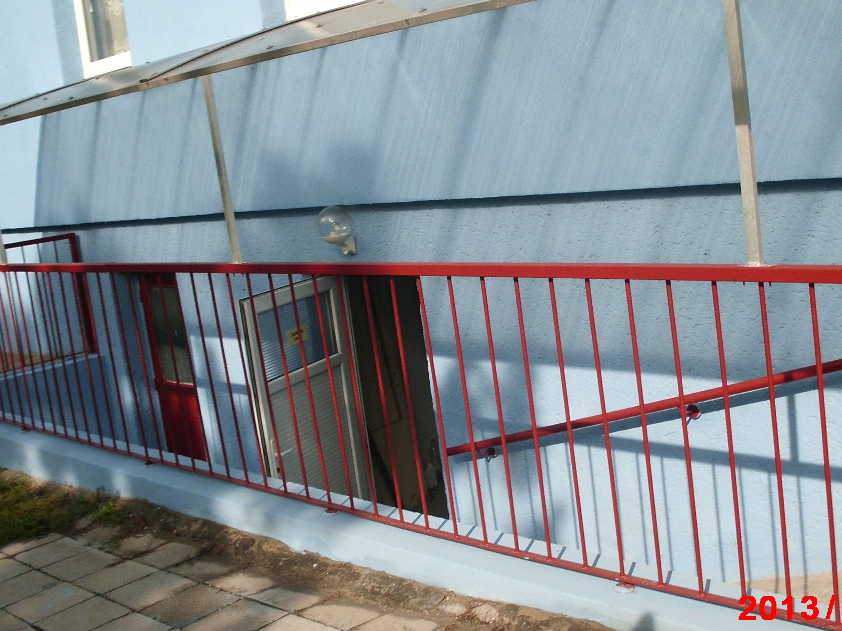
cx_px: 436
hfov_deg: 42.9
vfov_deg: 32.9
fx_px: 1070
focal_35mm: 44
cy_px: 317
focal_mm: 6.3
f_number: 7.3
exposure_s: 1/250
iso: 100
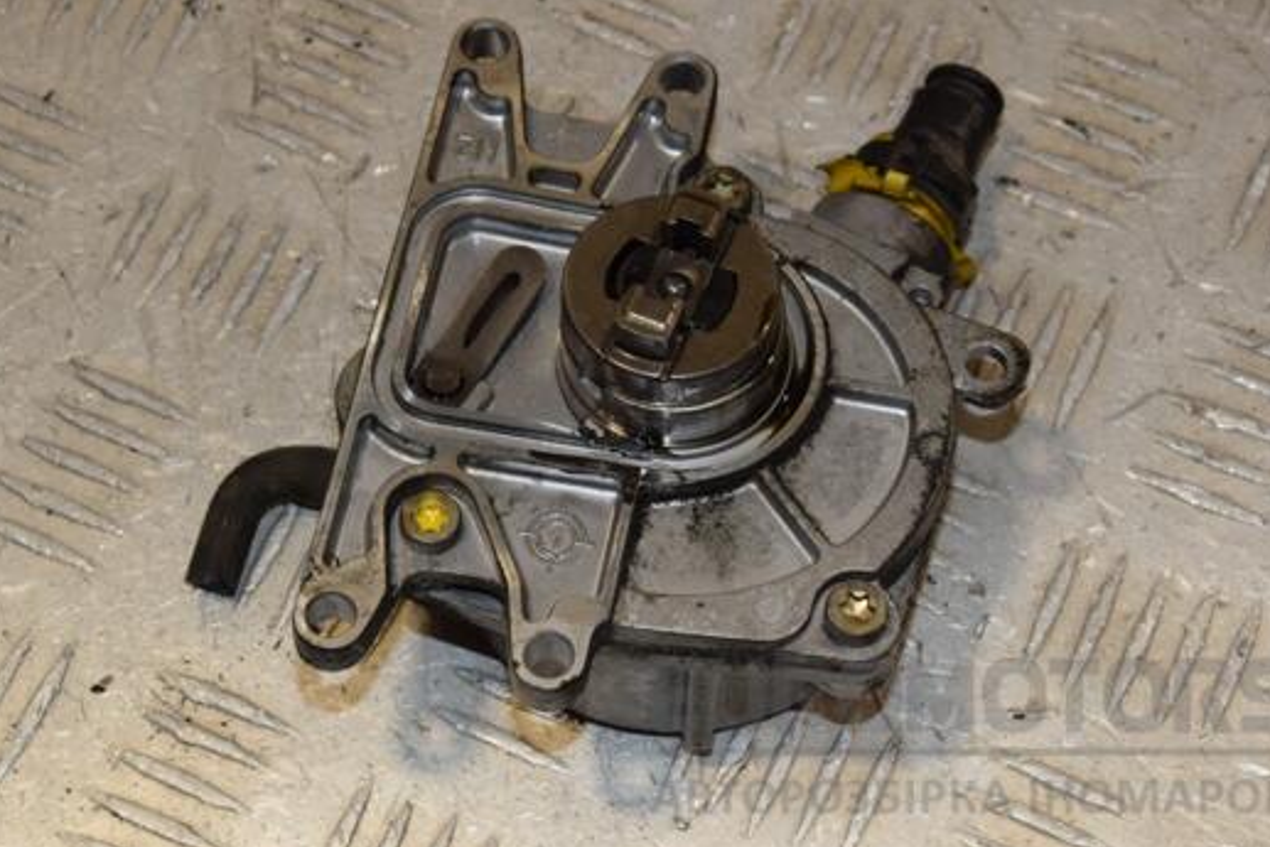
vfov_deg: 13.6
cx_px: 604
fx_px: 3564
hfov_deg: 20.2
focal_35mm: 101
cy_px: 368
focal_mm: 58
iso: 800
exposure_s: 1/200
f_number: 9
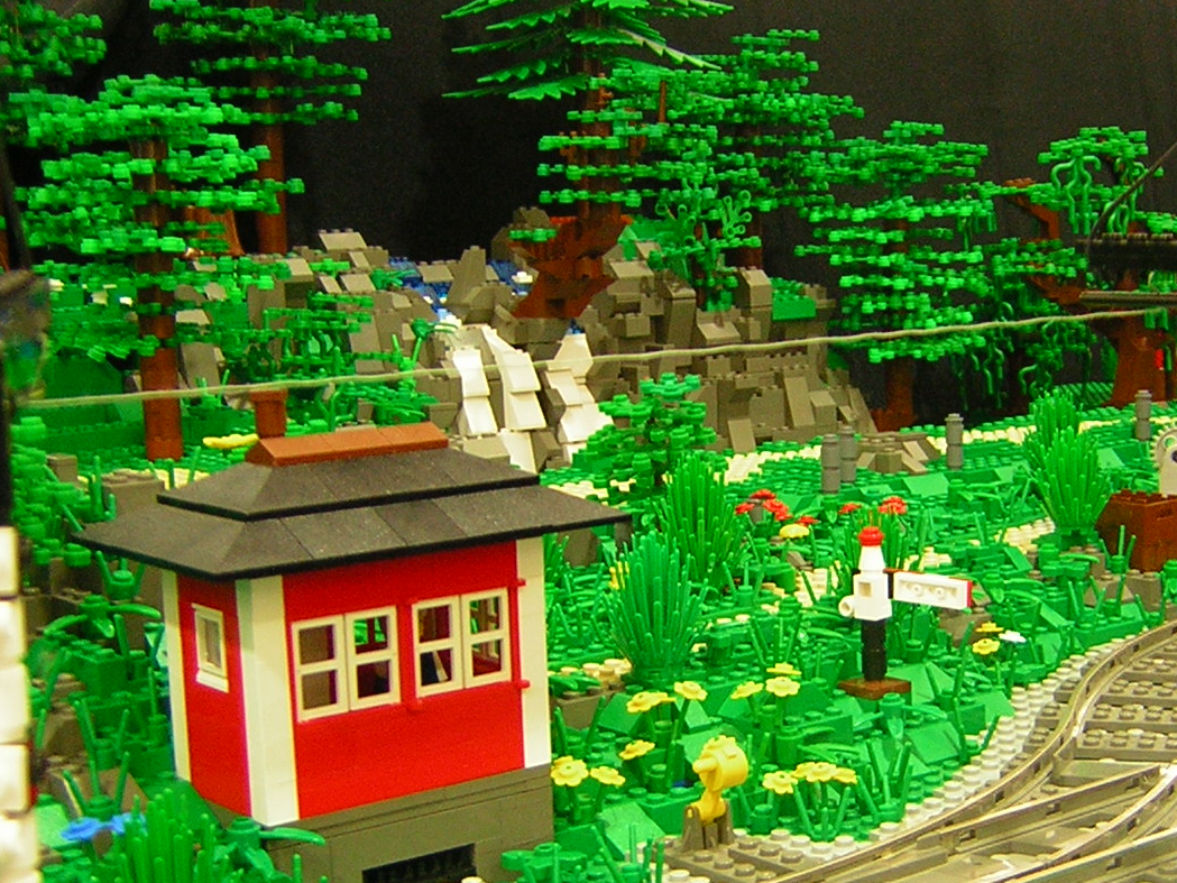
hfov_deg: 31.4
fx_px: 2074
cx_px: 811
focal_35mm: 61
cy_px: 542
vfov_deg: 24.0
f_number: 2.7
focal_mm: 5.2
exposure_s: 1/5.7
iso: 92
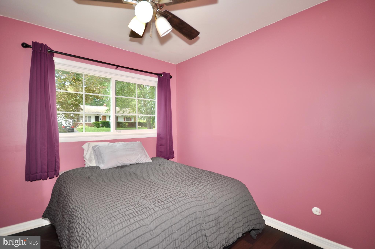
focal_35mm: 15
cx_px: 188
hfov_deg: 100.5
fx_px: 156
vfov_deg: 77.1
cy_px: 124
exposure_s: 1/60
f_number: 4
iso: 100
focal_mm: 10
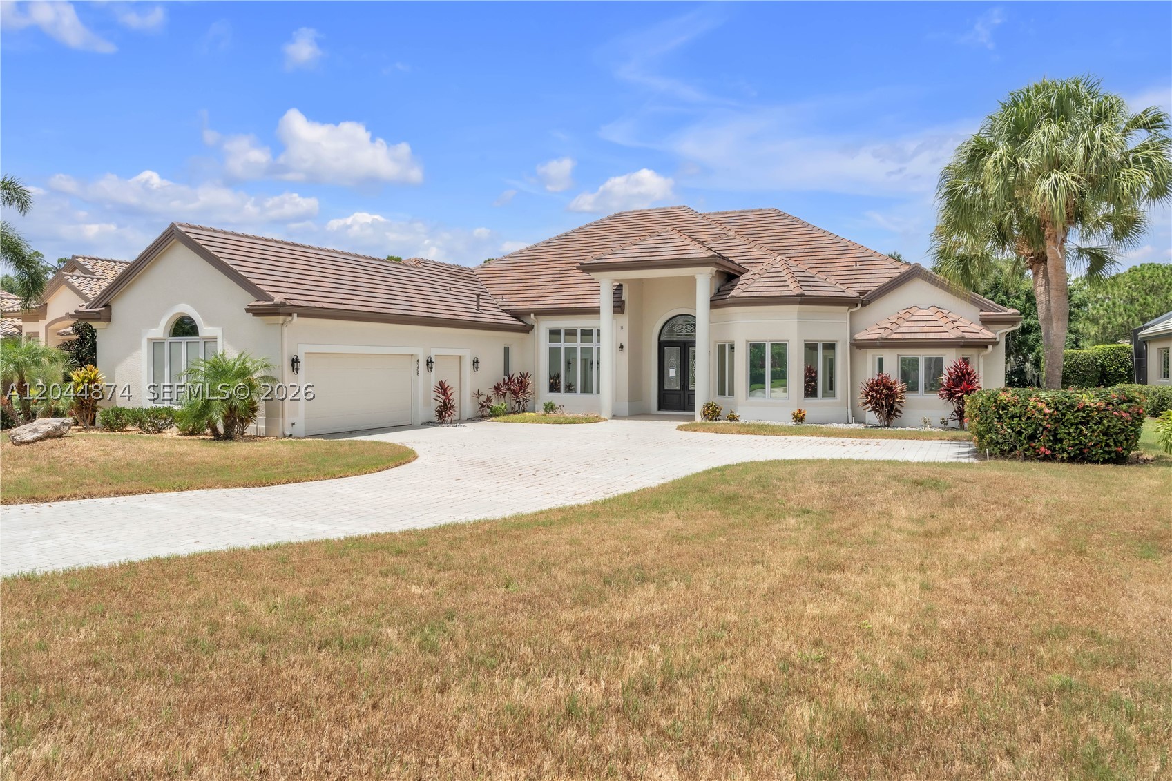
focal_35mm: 24
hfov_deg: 72.6
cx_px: 586
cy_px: 390
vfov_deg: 52.2
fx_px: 797
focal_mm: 24.5
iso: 200
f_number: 8
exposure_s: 1/1000
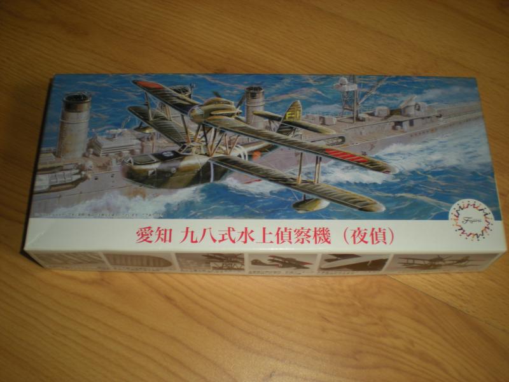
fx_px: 559
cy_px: 191
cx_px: 254
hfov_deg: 49.0
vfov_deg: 37.7
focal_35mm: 38
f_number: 3.1
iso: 64
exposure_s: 1/41.6
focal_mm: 6.3
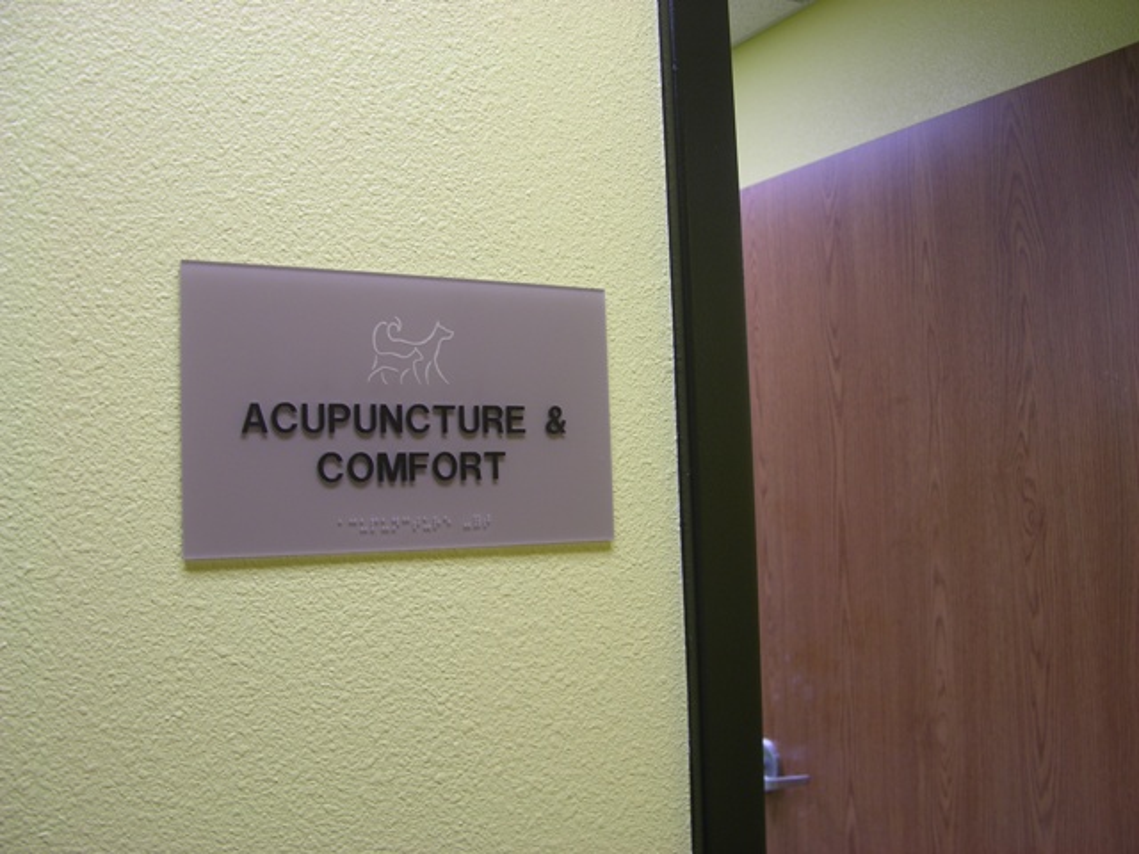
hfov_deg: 52.6
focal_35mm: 35
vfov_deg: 40.7
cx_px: 570
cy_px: 427
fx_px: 1152
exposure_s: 1/17
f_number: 2.8
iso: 50
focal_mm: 8.9
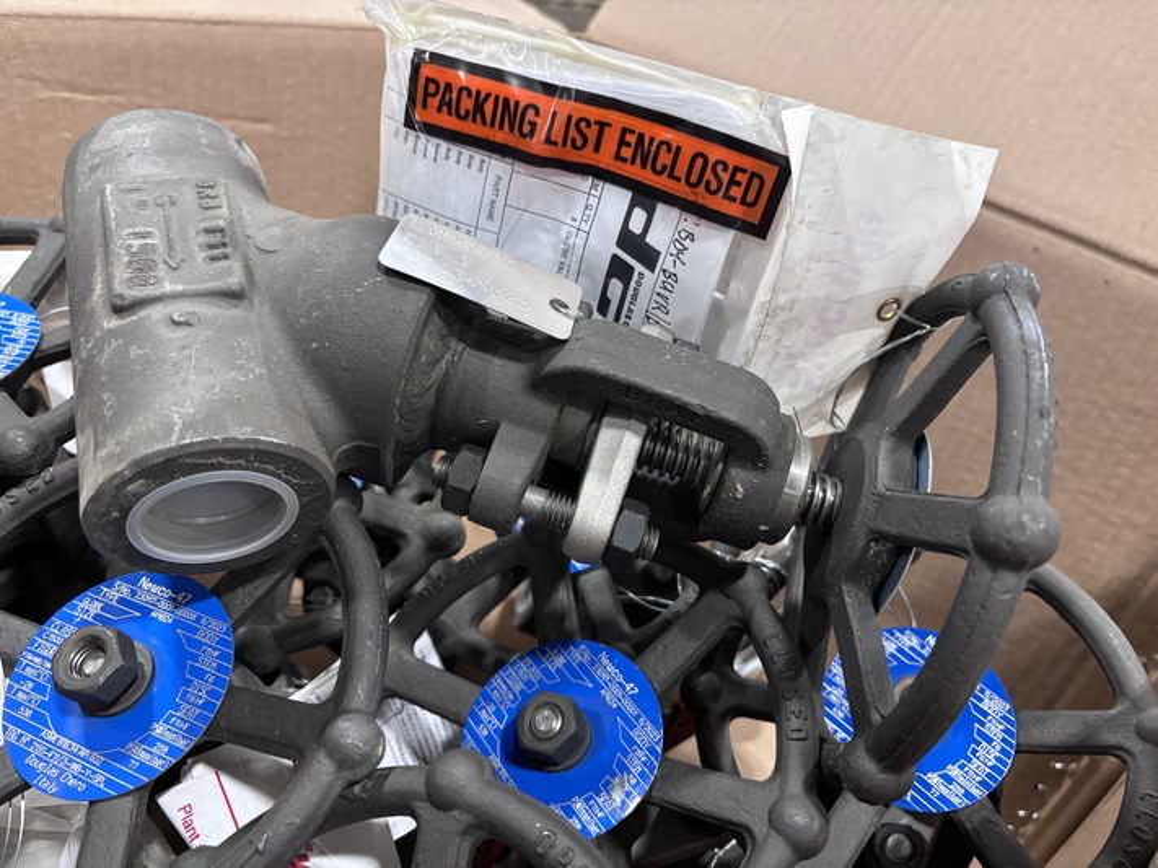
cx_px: 579
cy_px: 434
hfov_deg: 67.3
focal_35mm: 26
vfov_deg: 53.0
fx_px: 870
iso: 500
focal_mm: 5.96
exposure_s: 1/60
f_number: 1.6
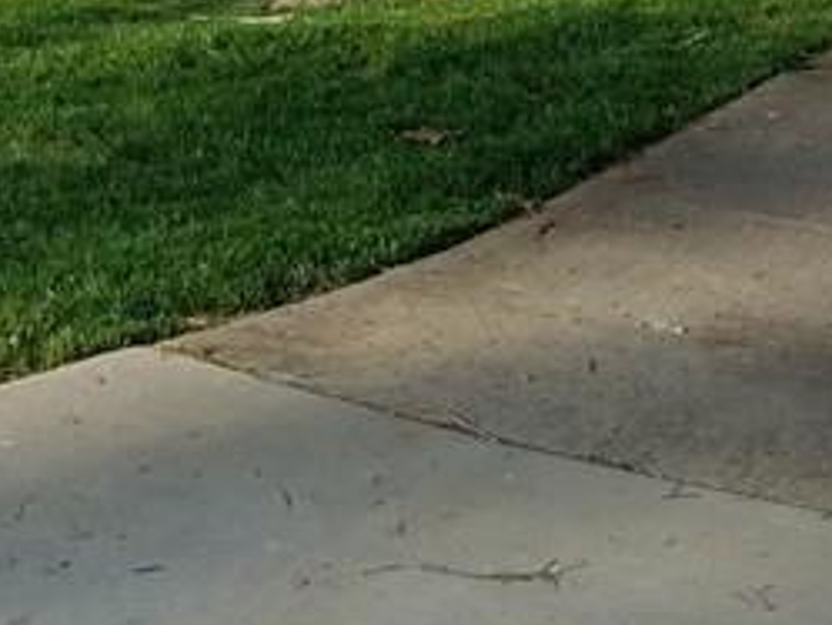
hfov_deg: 17.2
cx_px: -274
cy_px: -511
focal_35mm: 107
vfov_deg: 12.6
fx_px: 2573
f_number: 1.7
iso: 50
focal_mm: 4.2
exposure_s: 1/766
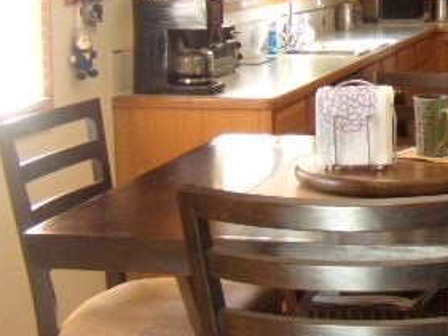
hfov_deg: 22.5
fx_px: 1062
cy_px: 94
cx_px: 488
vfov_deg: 17.9
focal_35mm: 82
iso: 400
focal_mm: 6.4
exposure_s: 1/40
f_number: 3.6
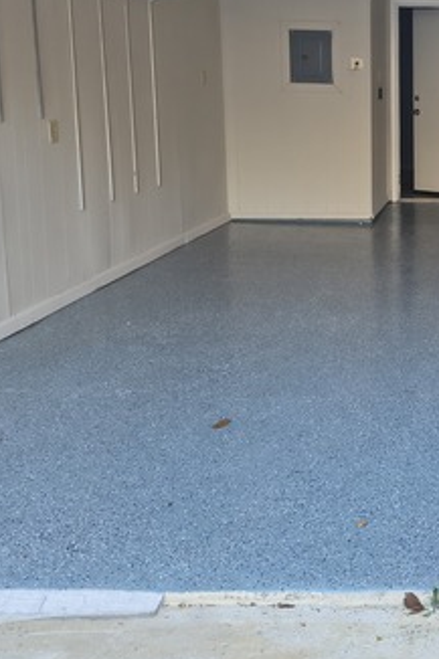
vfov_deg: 39.8
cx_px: 536
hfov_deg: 24.7
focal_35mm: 49
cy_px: 216
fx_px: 897
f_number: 1.8
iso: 510
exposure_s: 1/120
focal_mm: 5.56
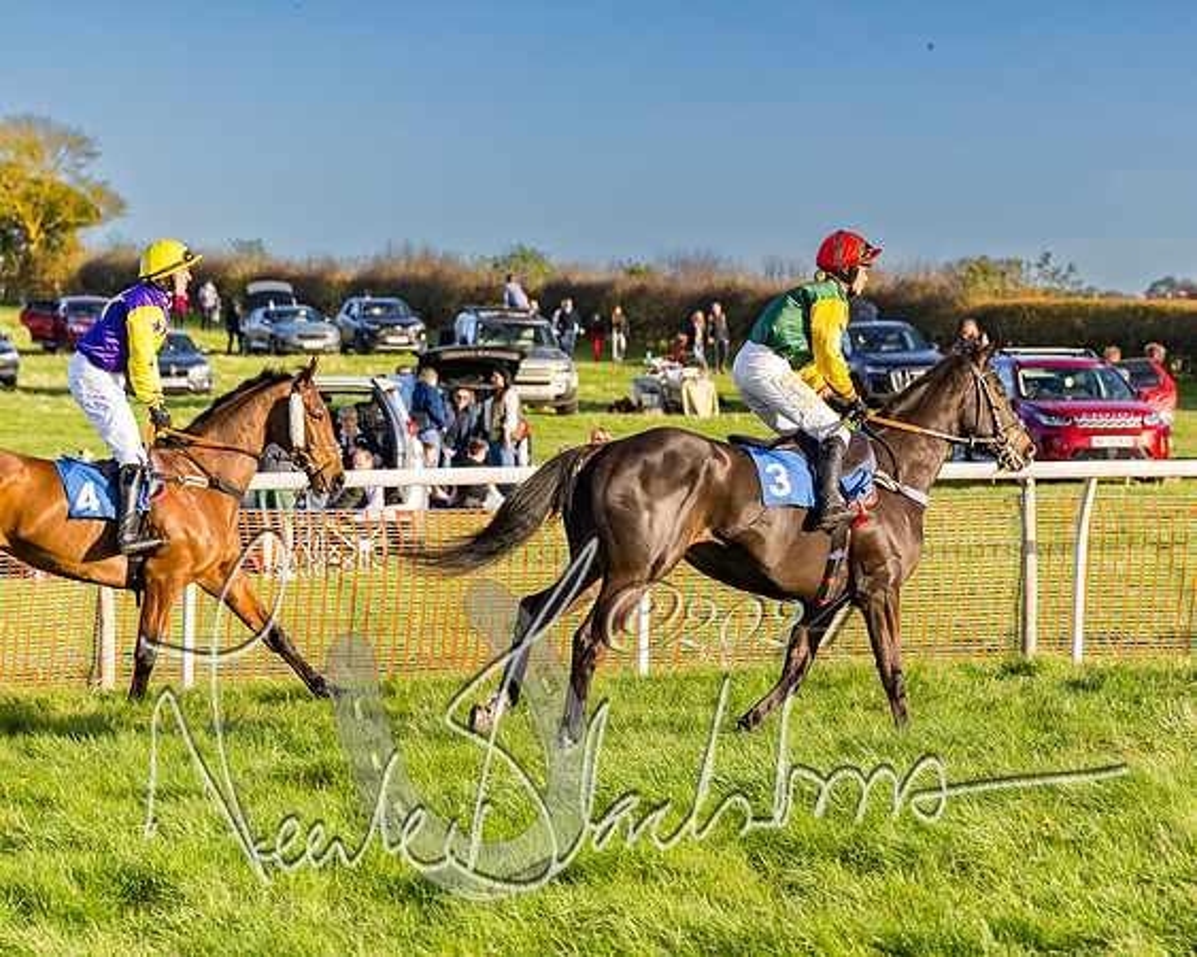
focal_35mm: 129
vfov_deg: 12.0
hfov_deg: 14.9
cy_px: 478
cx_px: 784
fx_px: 4568
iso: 400
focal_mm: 70
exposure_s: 1/1600
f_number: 3.5
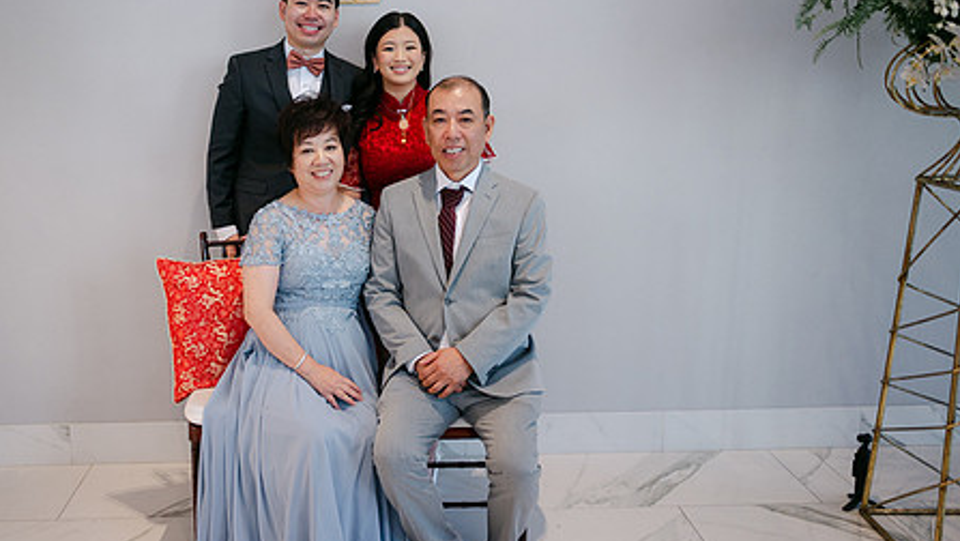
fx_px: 968
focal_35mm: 38
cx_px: 363
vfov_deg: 31.2
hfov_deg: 52.2
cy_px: 249
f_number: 2.8
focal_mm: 28
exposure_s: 1/125
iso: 500
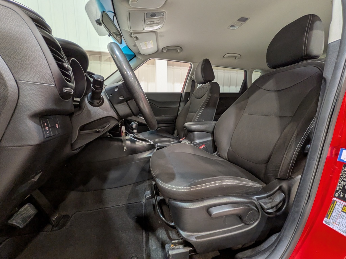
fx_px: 140
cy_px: 130
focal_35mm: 14
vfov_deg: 85.7
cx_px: 173
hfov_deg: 102.1
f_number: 2.2
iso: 64
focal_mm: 1.83
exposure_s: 1/24
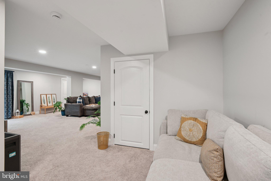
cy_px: 90
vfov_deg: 73.8
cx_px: 136
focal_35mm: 16
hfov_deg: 96.7
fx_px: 120
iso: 400
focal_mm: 16
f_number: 8
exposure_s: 1/8
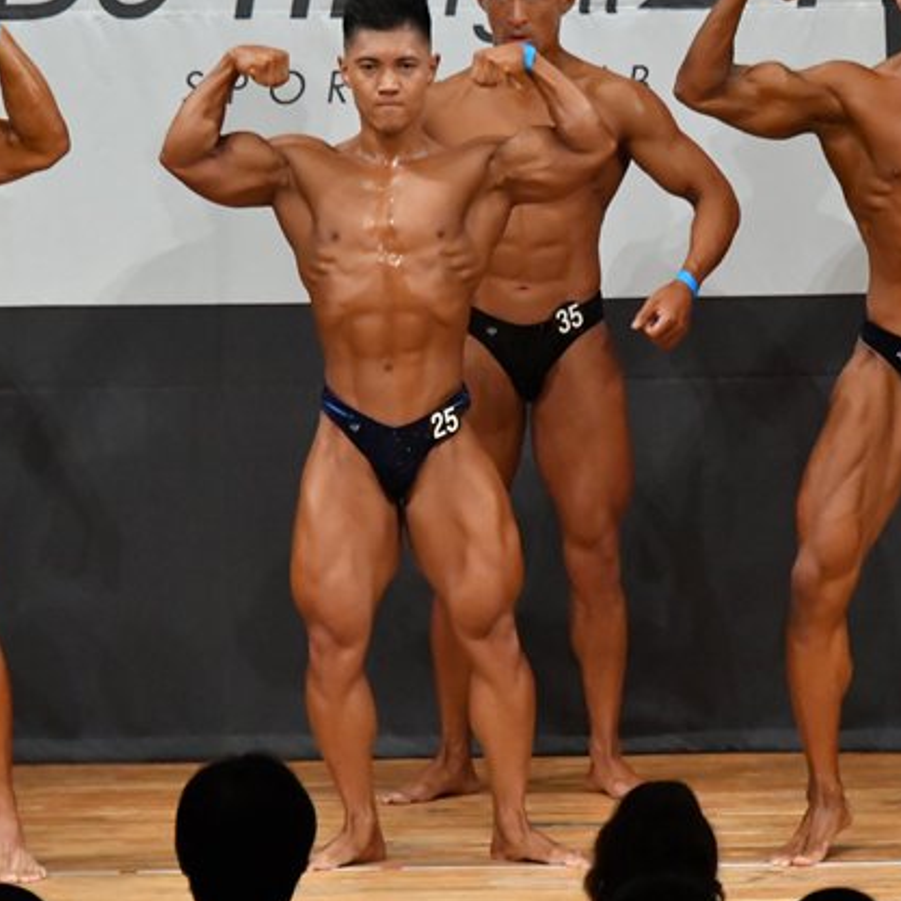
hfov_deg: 4.1
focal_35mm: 426
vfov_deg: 4.1
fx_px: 12545
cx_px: 643
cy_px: 432
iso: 8000
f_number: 5.6
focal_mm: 180
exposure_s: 1/400
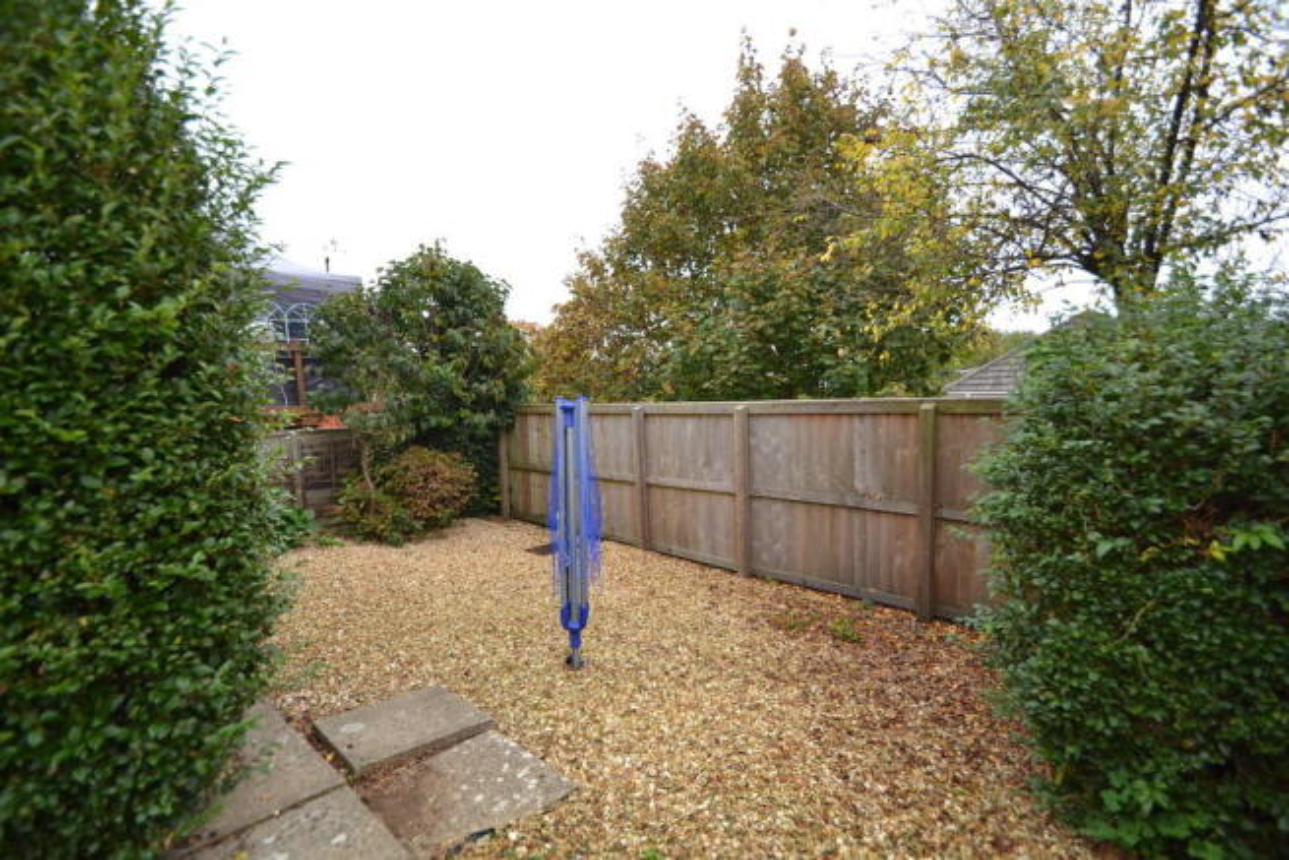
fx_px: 537
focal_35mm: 15
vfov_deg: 77.4
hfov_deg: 100.4
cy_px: 430
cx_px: 644
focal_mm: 10
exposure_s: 1/60
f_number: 4
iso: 400
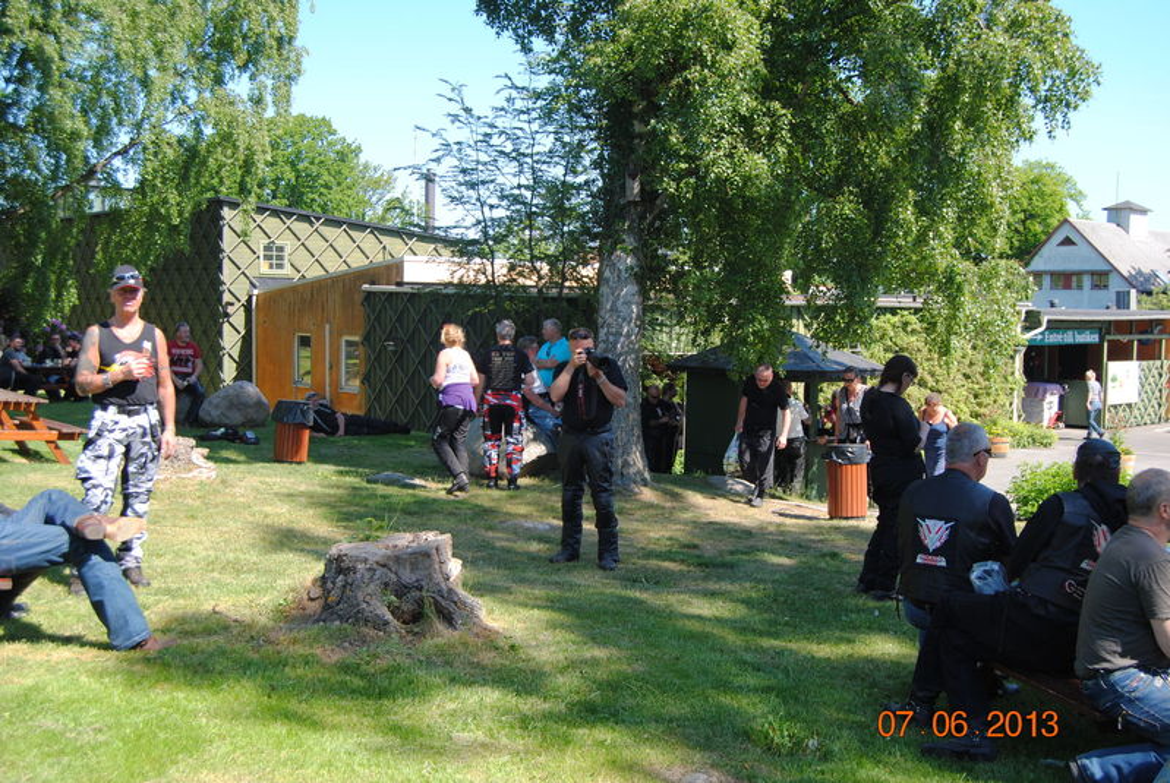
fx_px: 1269
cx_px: 585
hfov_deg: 49.5
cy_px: 392
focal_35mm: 39
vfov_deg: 34.3
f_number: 6.3
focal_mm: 26
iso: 100
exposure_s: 1/160
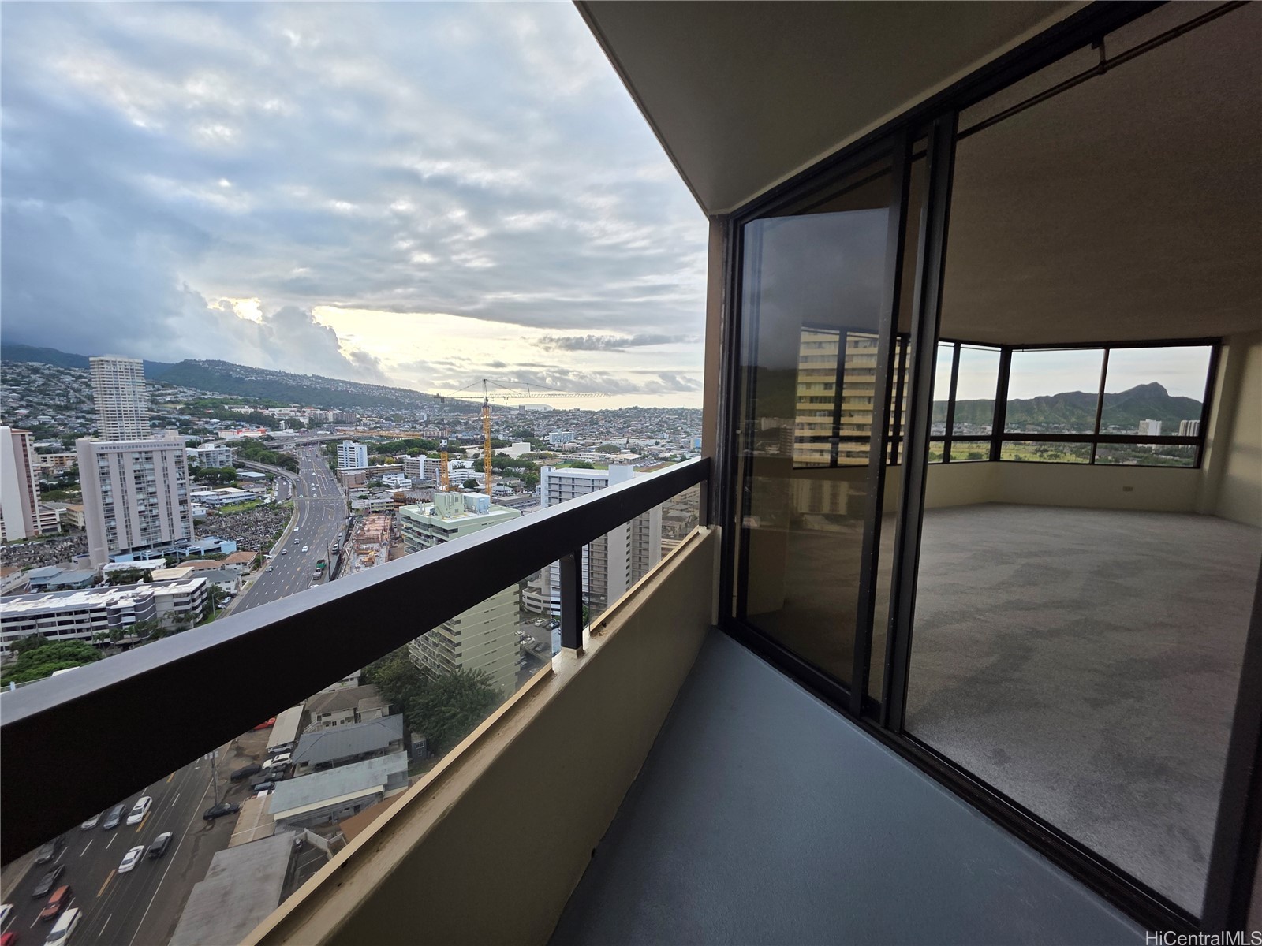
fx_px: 474
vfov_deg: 89.9
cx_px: 631
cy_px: 473
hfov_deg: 106.2
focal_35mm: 13
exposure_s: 1/497
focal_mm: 2.2
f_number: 1.9
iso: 40
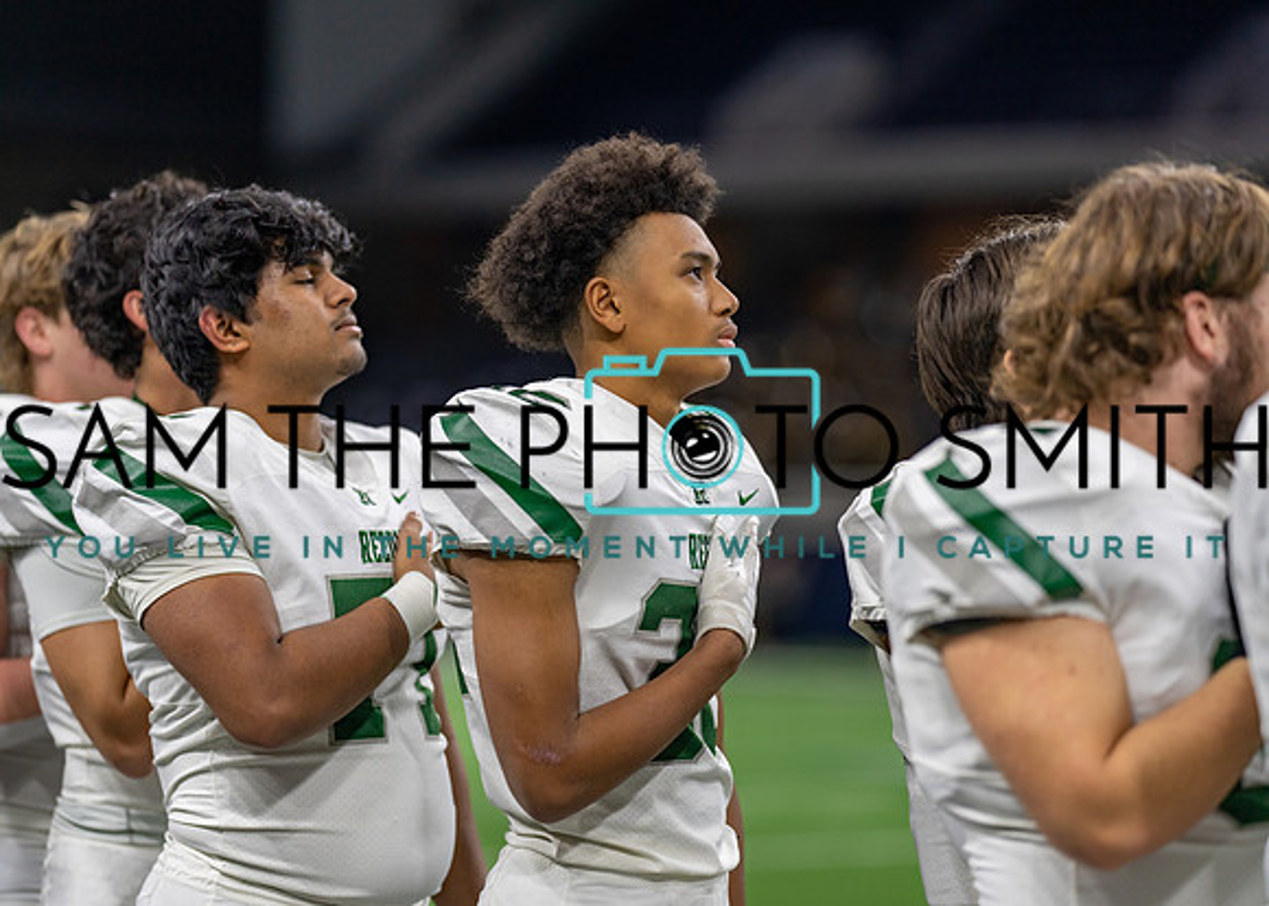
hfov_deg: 14.2
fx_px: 5097
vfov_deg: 10.2
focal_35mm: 141
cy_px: 453
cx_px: 634
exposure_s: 1/640
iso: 400
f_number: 2
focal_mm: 135
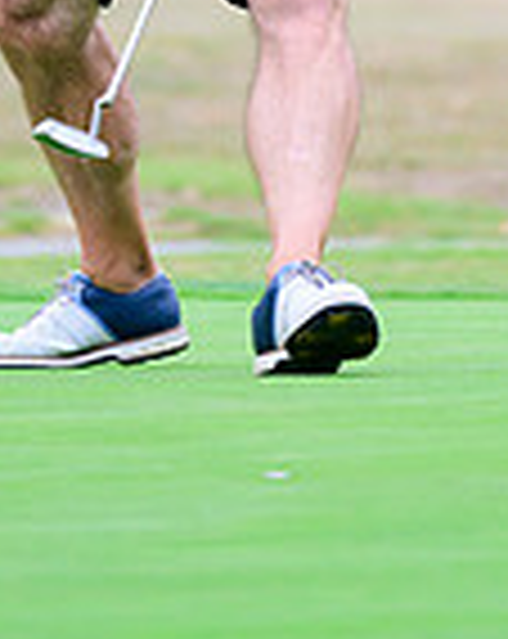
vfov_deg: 2.1
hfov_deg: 1.7
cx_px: 310
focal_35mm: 923
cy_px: -364
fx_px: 17403
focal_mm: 310
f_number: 5.3
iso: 2000
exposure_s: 1/1000
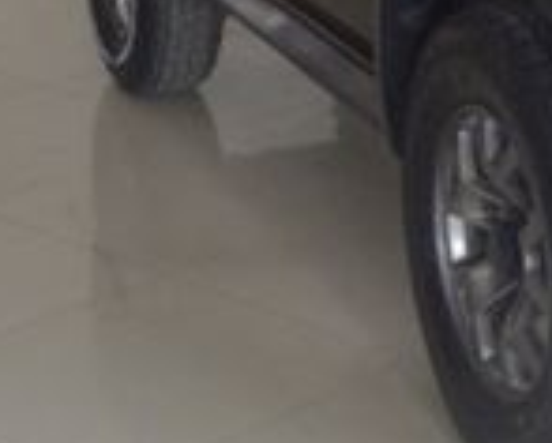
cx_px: 638
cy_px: -240
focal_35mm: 122
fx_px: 1996
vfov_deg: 12.0
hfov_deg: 15.3
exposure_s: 1/125
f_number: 4
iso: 500
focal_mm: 20
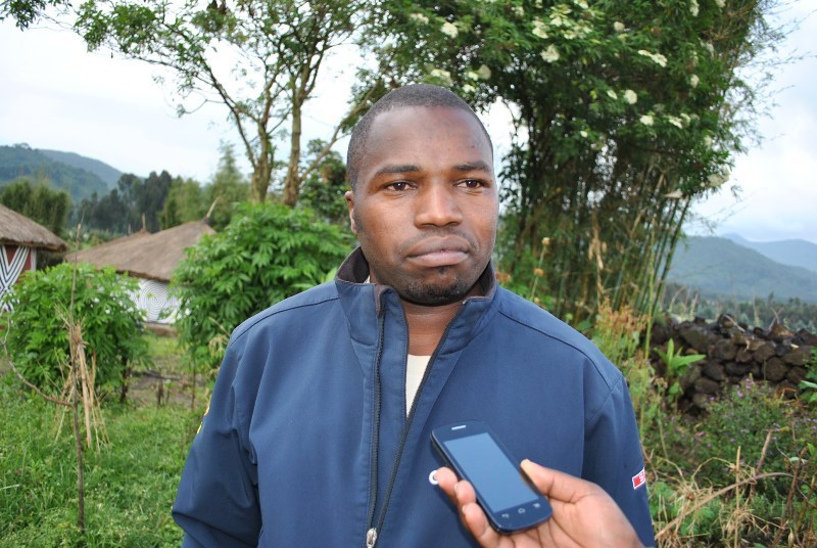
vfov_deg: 48.1
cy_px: 274
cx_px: 408
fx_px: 614
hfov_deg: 67.3
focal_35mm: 27
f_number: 3.5
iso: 110
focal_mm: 18
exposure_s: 1/125
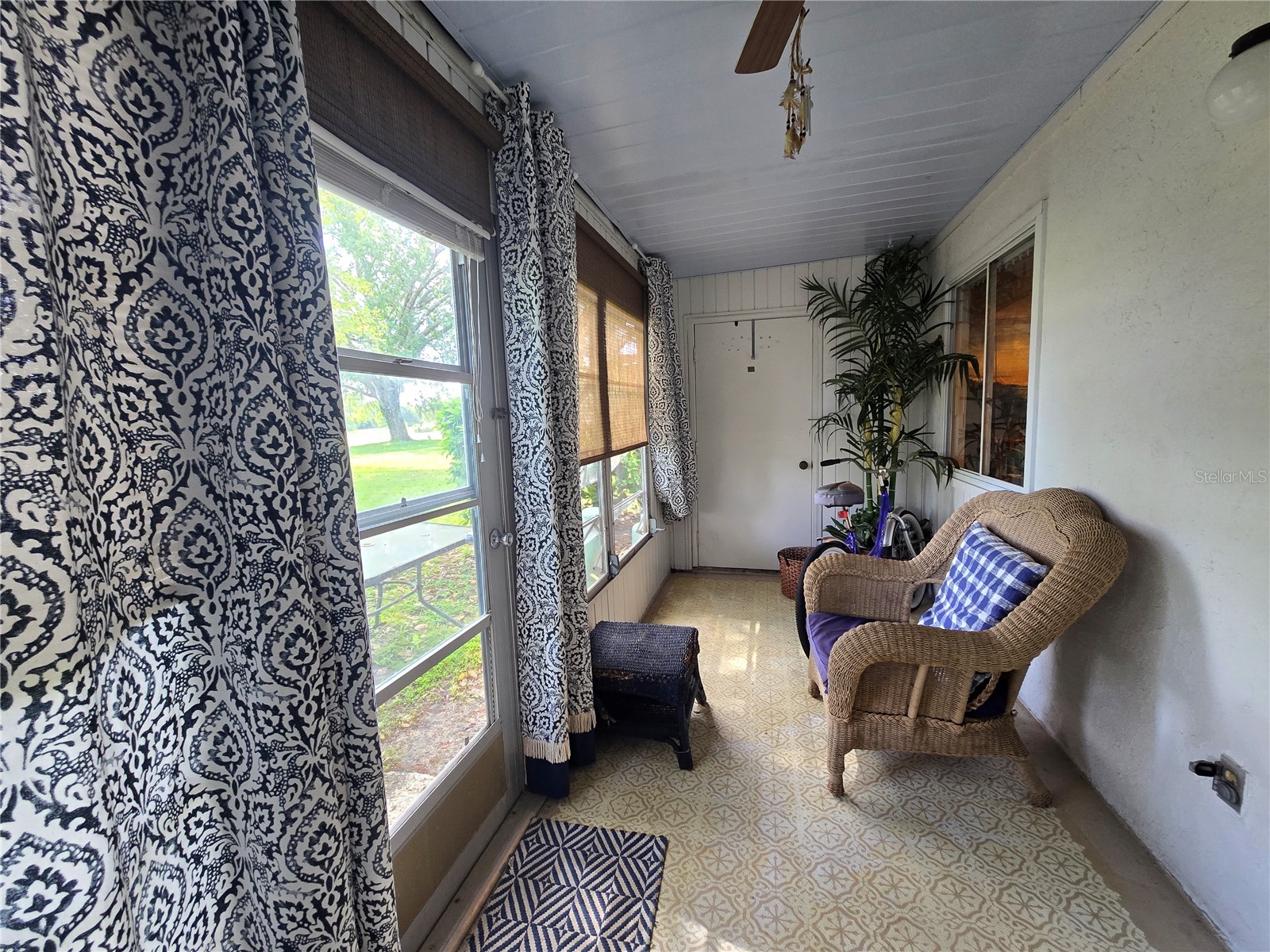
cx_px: 635
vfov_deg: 89.9
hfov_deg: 106.2
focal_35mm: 13
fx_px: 477
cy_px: 476
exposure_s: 1/60
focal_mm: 2.2
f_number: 2.2
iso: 125
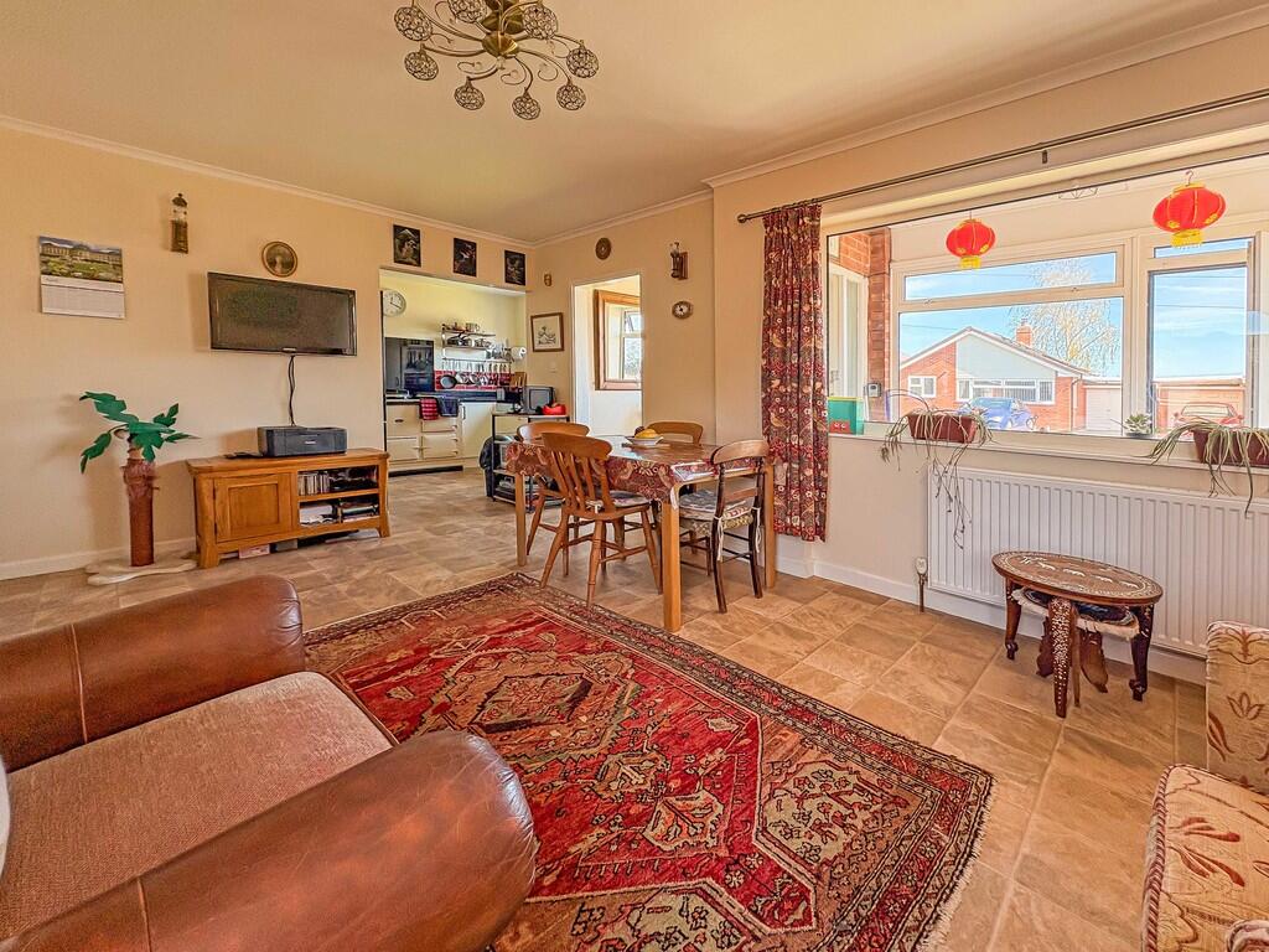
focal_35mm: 14
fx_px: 513
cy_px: 476
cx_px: 634
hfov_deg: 102.1
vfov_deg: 85.7
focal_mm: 2.22
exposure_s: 1/100
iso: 125
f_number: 2.2
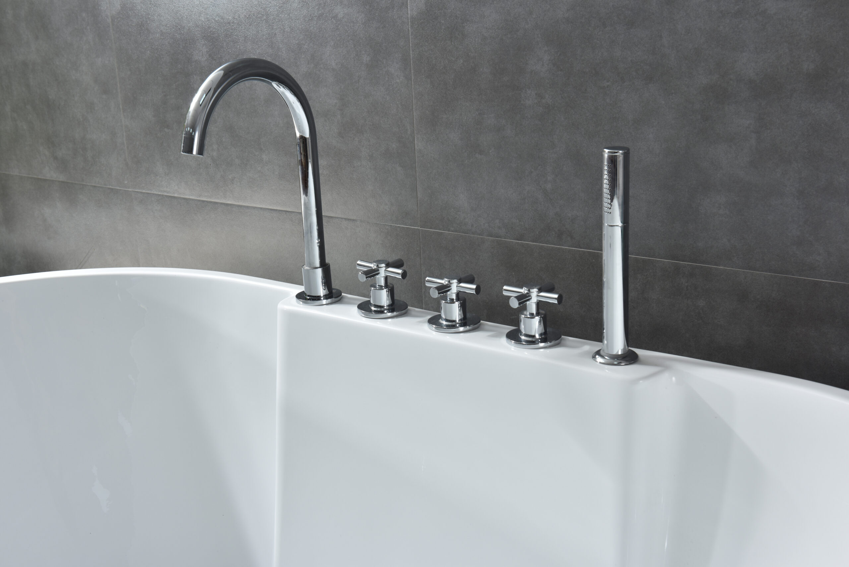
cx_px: 424
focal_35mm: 52
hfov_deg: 38.2
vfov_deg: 26.0
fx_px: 1227
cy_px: 284
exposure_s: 1/80
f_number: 13
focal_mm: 52
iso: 200
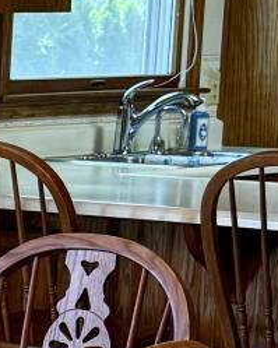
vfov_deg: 10.2
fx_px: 1935
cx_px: -577
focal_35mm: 188
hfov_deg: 7.2
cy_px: 372
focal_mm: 6.76
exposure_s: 1/197
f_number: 1.78
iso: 160
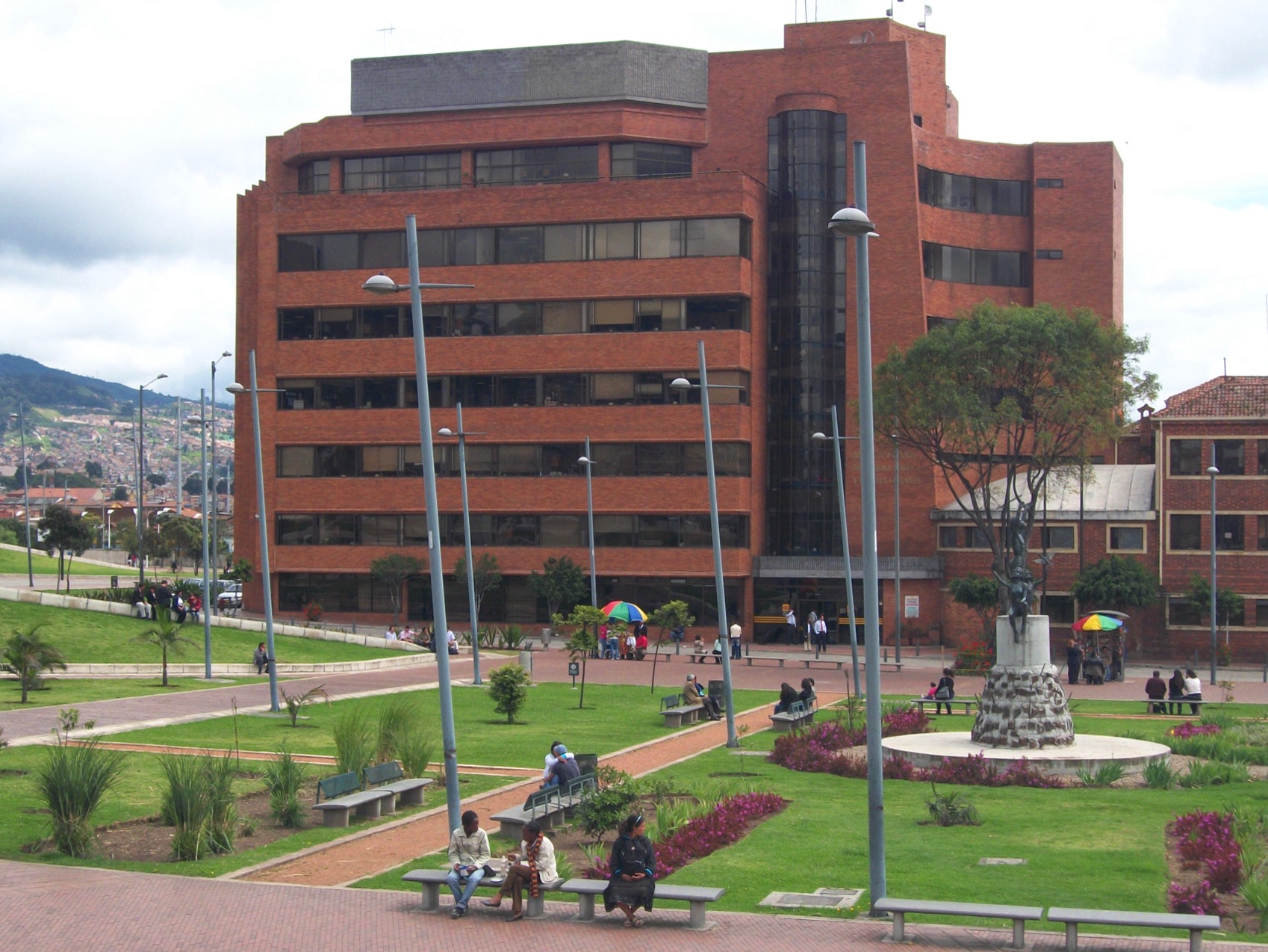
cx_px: 597
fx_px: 1942
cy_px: 492
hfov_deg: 36.2
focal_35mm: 53
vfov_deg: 27.5
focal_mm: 8.8
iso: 80
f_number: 11.2
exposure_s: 1/100
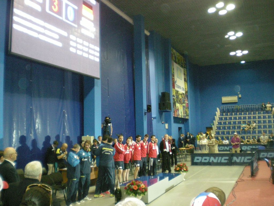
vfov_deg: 37.7
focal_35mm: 38
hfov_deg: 49.0
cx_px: 137
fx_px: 301
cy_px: 103
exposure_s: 1/60
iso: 630
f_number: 3.1
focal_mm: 6.3
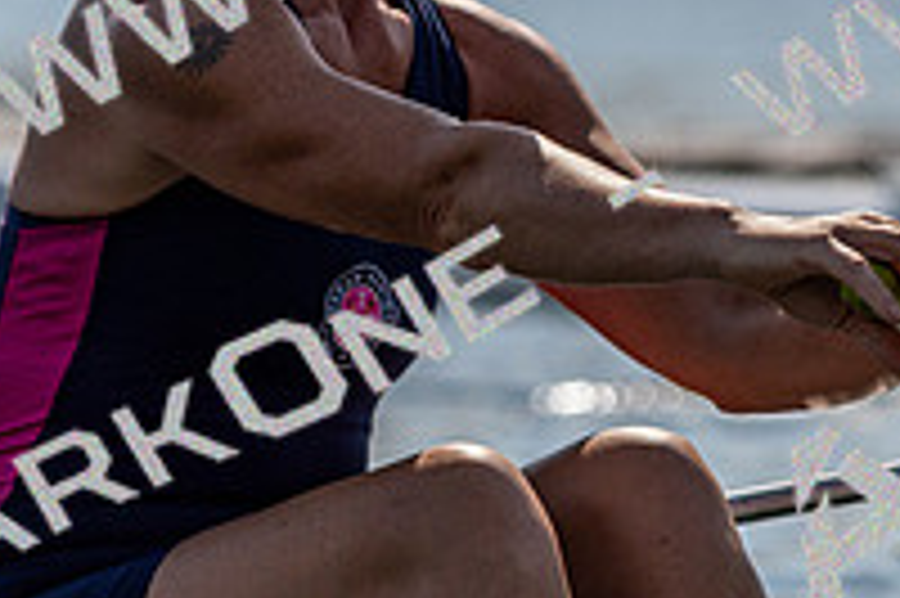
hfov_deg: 2.9
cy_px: 214
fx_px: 17610
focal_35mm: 705
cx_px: 405
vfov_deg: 1.9
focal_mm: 243
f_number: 5.6
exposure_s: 1/1600
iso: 125
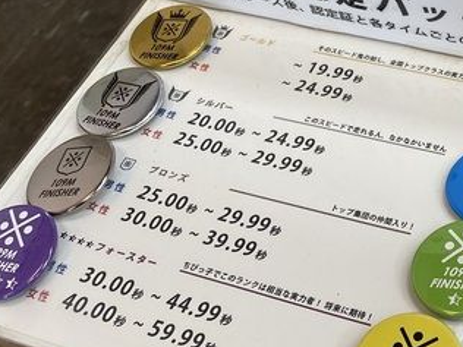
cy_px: 33
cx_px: 509
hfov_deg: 26.7
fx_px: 896
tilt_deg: -47.5
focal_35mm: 67
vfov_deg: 21.4
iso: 80
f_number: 1.8
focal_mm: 4.25
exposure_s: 1/120
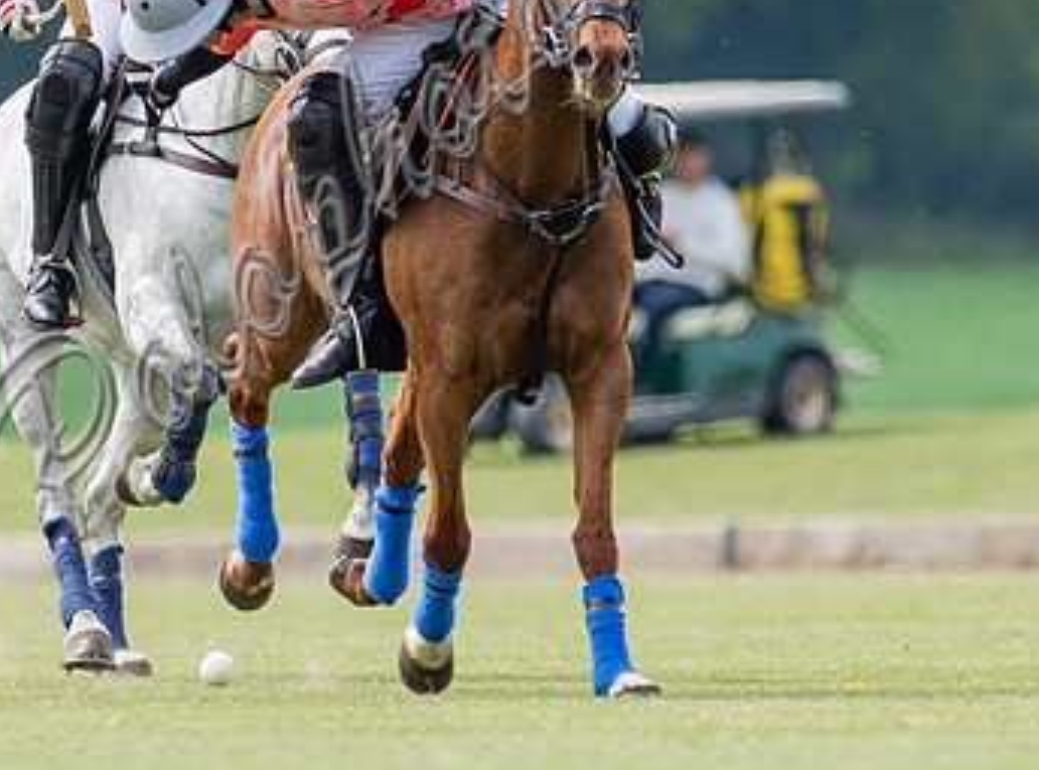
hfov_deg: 1.5
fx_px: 38797
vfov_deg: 1.1
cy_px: 260
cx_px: 580
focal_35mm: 1298
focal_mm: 300
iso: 400
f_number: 3.2
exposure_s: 1/3200
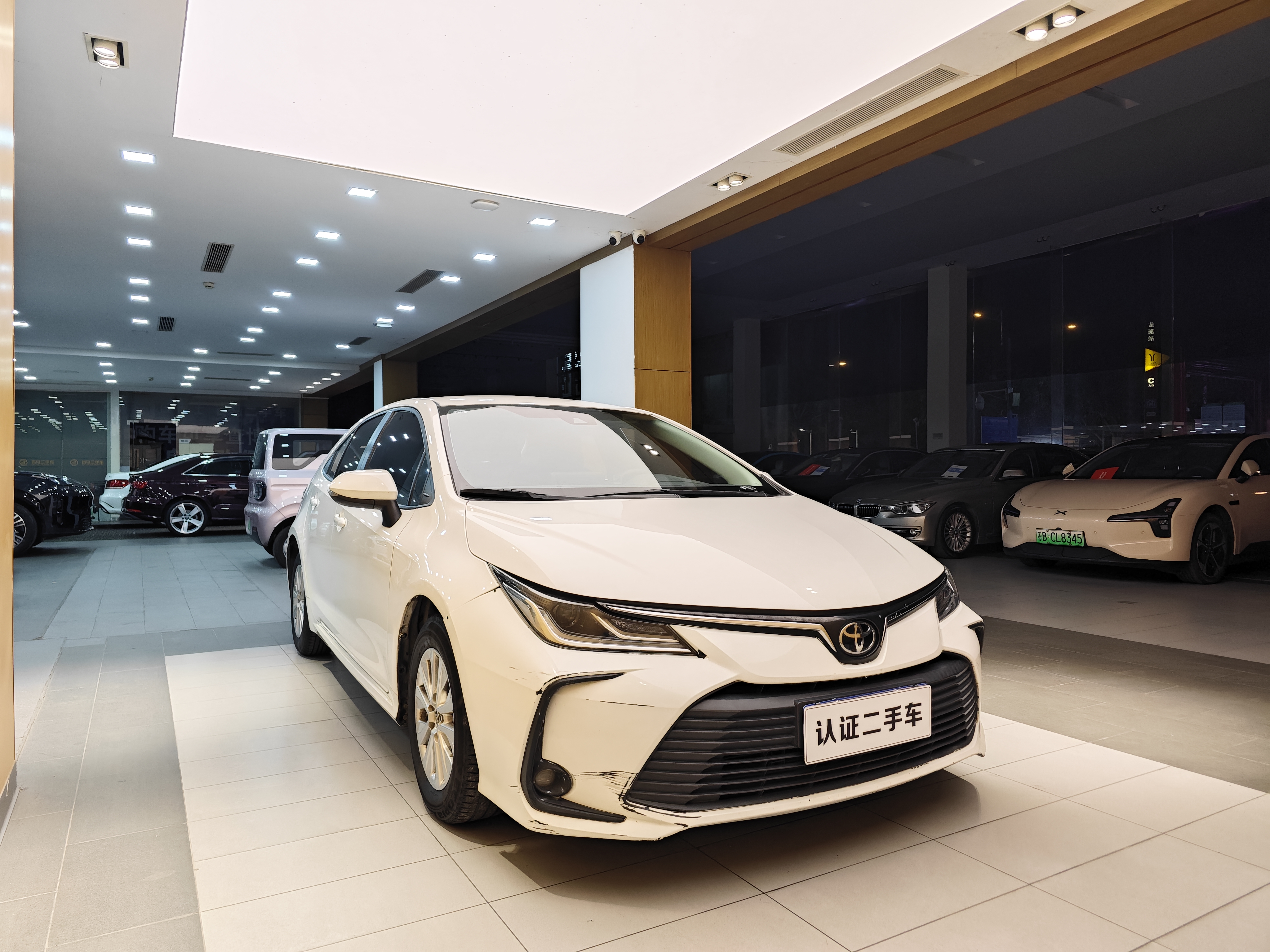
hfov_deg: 73.9
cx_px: 635
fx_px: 844
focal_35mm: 23
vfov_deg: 58.9
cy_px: 476
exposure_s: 1/100
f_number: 1.9
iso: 400
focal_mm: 8.7
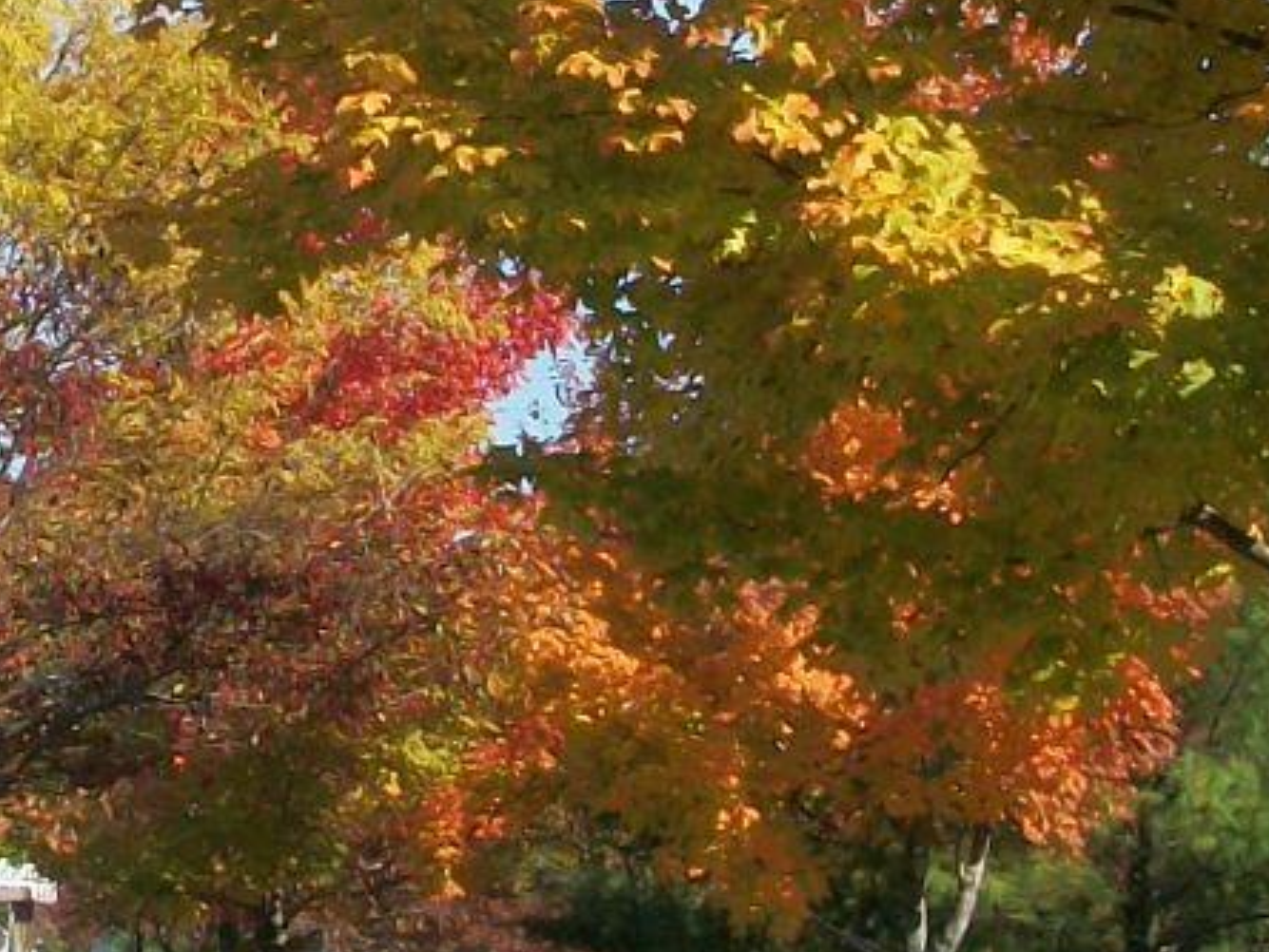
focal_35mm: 161
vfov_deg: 9.2
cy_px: 299
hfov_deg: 12.2
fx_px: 5904
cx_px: 134
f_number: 8.8
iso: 80
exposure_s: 1/160
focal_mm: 6.3
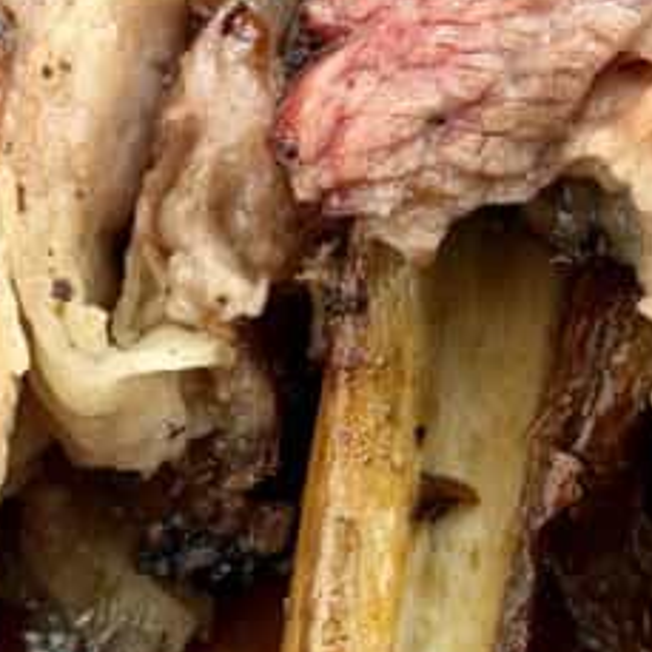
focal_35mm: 190
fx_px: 4049
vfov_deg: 9.1
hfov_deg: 9.2
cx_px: 595
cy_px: -177
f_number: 1.78
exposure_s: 1/726
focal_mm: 6.76
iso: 64
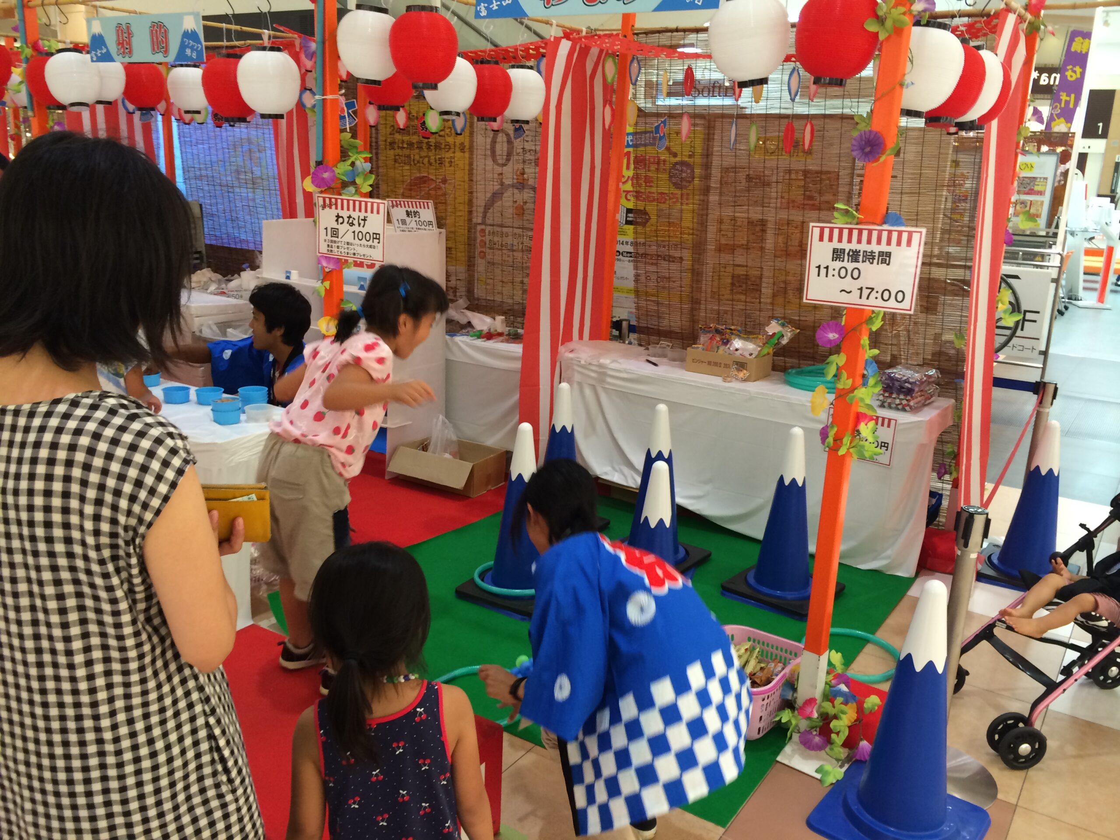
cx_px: 560
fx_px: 971
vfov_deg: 46.8
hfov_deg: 60.0
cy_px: 420
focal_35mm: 30
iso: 100
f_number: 2.2
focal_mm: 4.12
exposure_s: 1/33
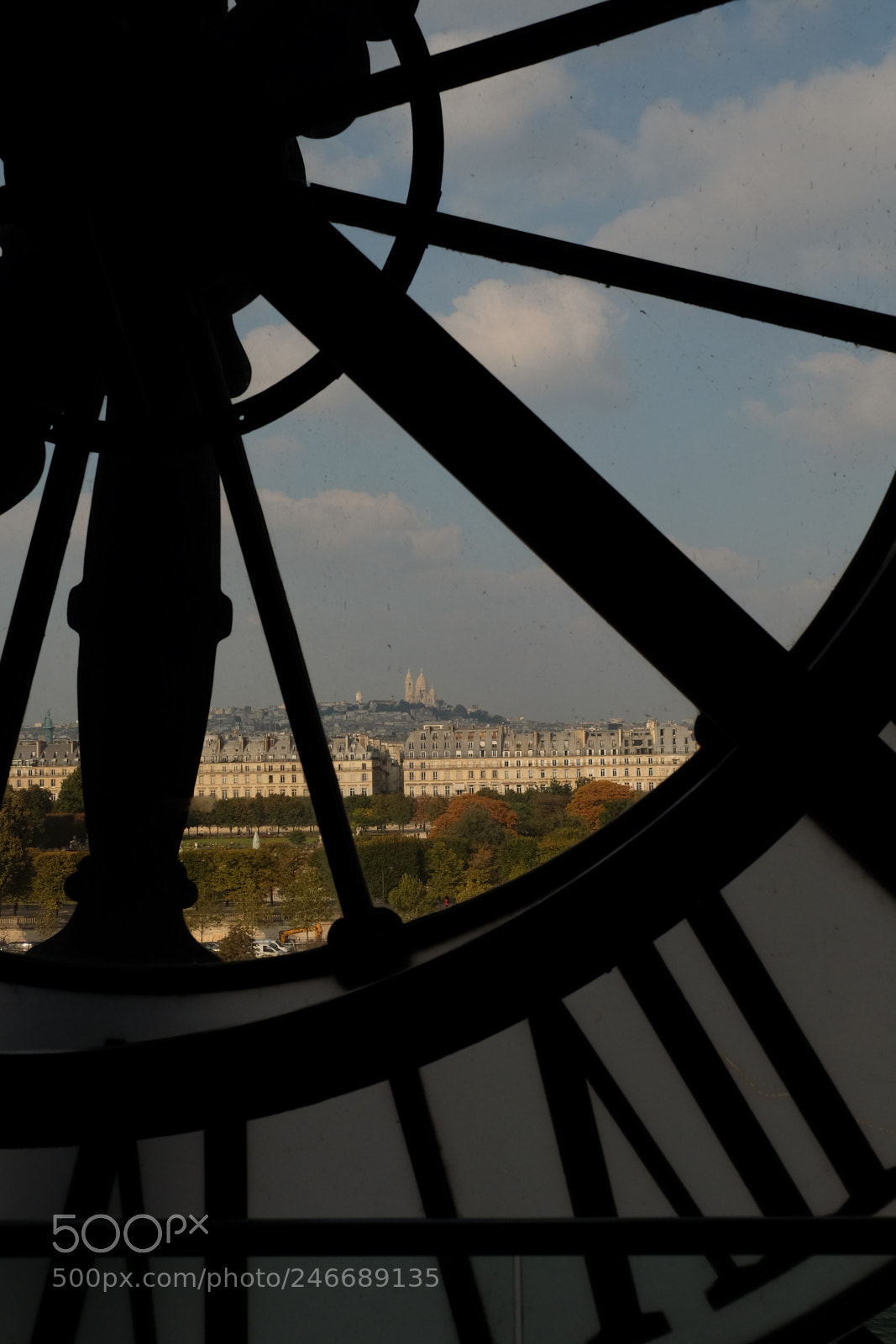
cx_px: 448
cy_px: 672
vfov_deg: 46.4
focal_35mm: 42
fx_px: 1568
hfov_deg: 31.9
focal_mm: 27.9
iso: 400
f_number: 6.4
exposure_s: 1/1800
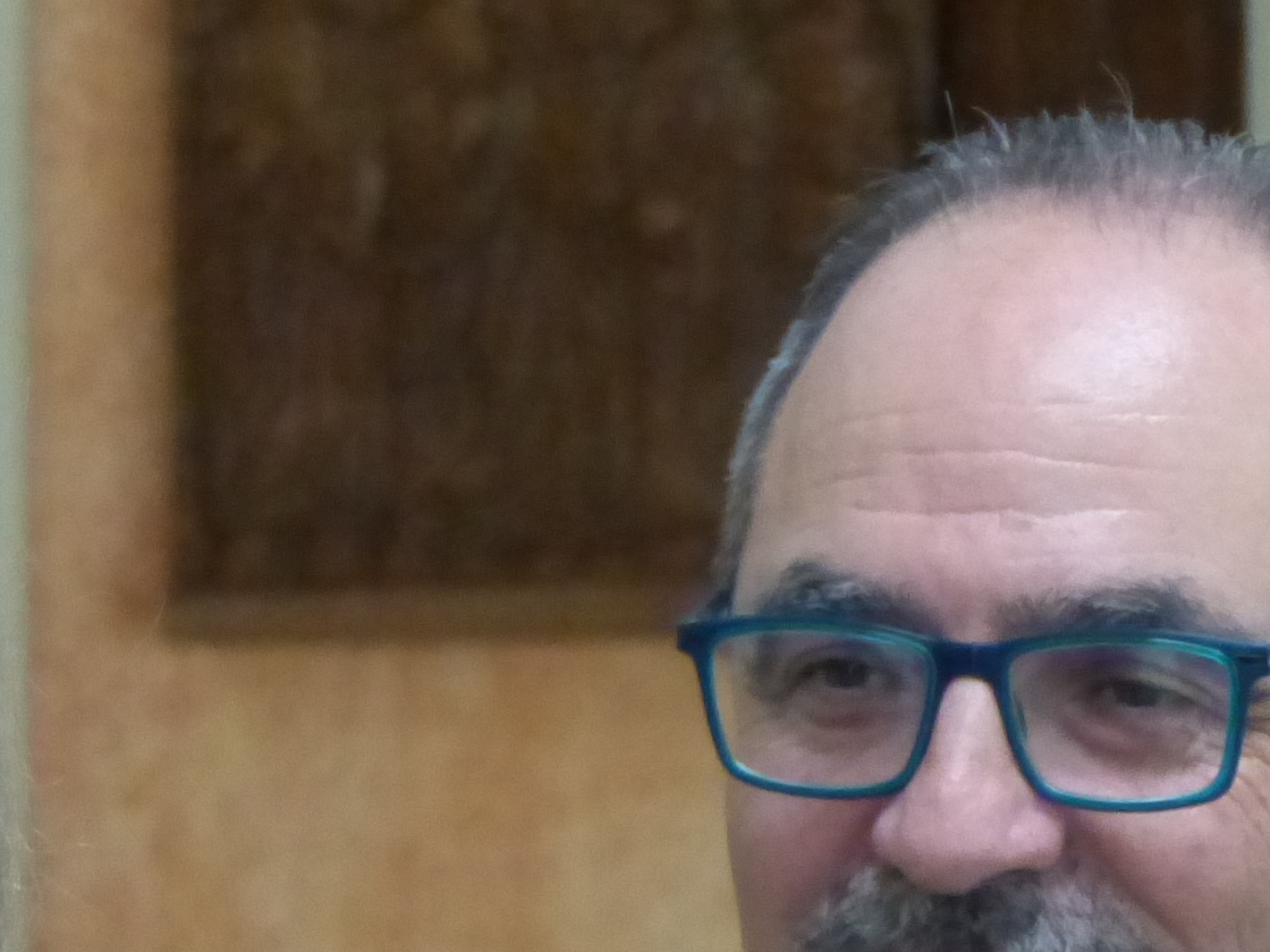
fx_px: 10750
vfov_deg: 5.0
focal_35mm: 293
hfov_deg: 6.7
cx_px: 157
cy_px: 1262
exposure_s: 1/160
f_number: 2.8
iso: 800
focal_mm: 18.7
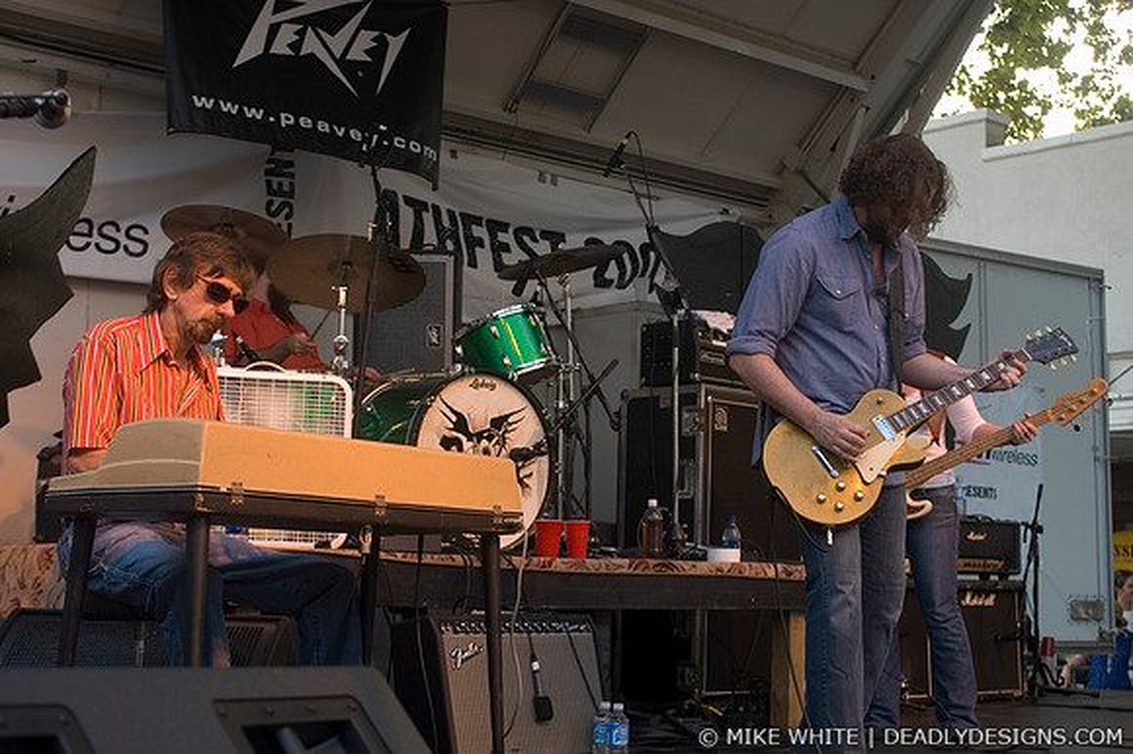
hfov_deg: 37.9
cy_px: 377
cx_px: 566
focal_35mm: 52
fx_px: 1651
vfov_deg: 25.7
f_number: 4
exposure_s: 1/125
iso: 200
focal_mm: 35
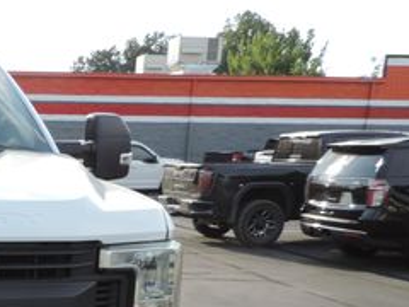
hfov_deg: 26.4
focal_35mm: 64
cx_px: -102
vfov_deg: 21.6
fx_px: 756
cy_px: 350
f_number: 3
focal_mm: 4.3
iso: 80
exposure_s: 1/500
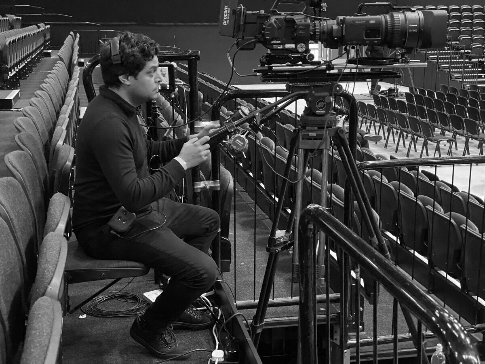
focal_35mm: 52
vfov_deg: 28.0
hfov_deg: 36.8
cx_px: 242
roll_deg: -0.8
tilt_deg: -13.2
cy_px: 182
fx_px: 729
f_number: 2
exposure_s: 1/25
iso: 1000
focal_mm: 6
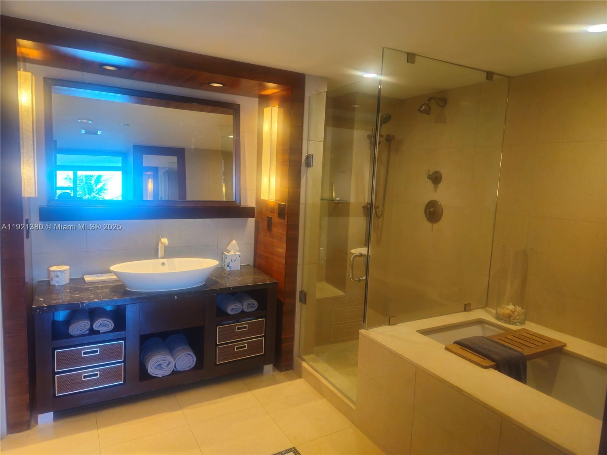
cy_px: 228
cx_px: 304
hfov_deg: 73.9
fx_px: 403
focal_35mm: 23
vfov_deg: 58.9
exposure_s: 1/60
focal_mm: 5.4
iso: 125
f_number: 1.8
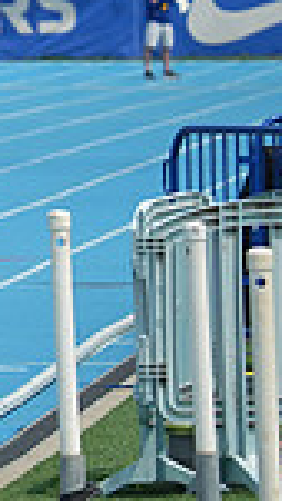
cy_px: 141
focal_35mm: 686
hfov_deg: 1.8
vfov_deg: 3.1
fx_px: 9114
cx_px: -567
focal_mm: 170
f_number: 5
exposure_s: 1/5000
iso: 500
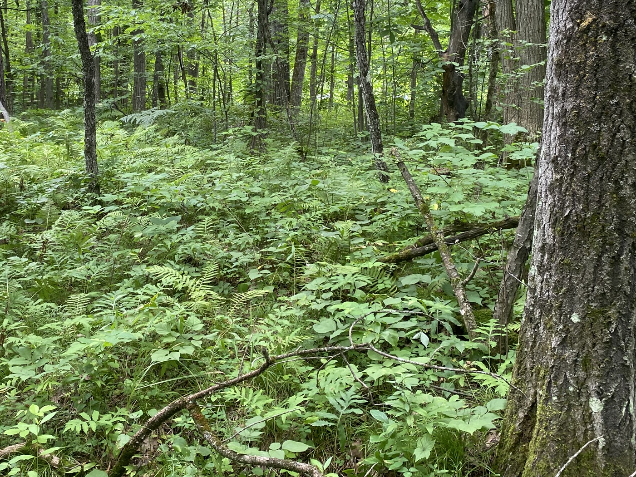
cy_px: 139
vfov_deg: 37.1
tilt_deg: -5.6
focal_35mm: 38
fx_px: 698
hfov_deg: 48.6
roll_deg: +0.3
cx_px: 242
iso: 125
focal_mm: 4.25
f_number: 1.8
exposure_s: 1/121
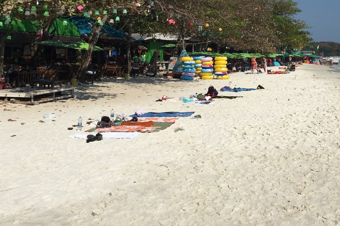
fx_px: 415
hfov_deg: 43.7
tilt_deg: +1.0
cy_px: 52
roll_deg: -0.8
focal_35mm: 44
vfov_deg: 29.9
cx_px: 234
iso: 32
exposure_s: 1/3968
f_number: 2.2
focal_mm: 4.15
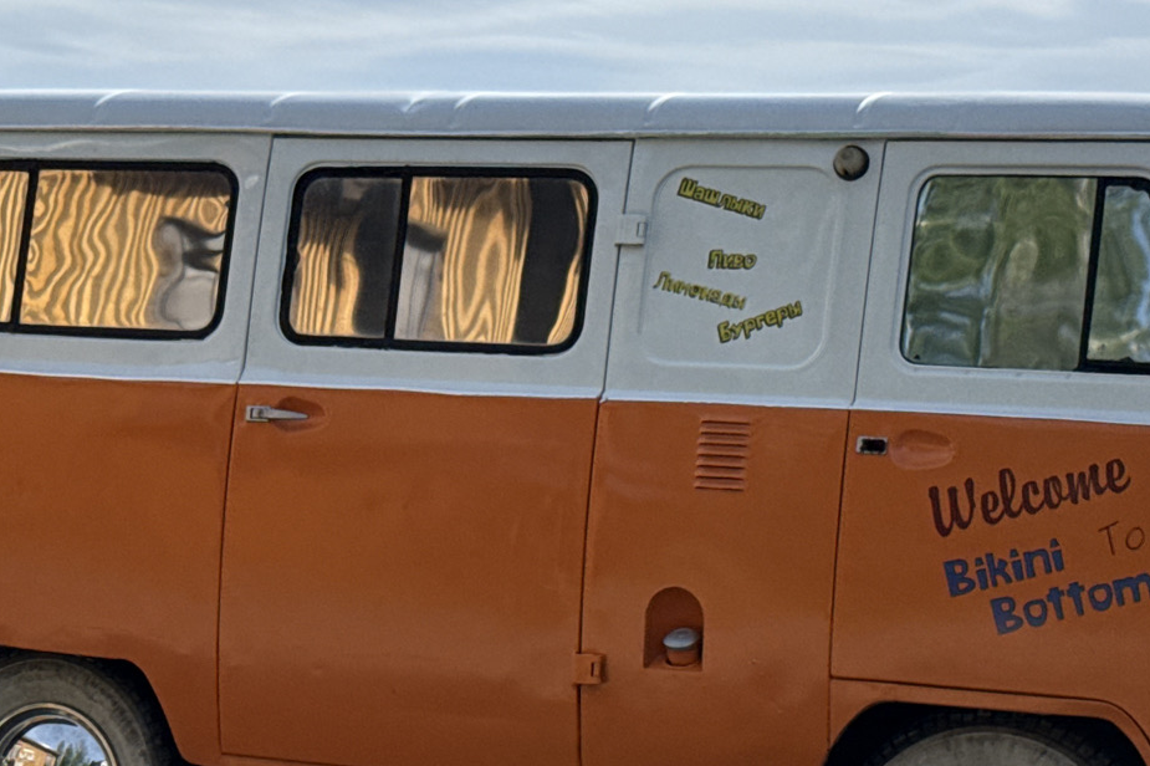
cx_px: 351
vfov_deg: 12.6
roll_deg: -2.8
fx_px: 3449
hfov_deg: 18.9
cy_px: 574
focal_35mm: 108
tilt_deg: -2.1
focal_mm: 6.76
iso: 100
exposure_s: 1/6536
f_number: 1.78
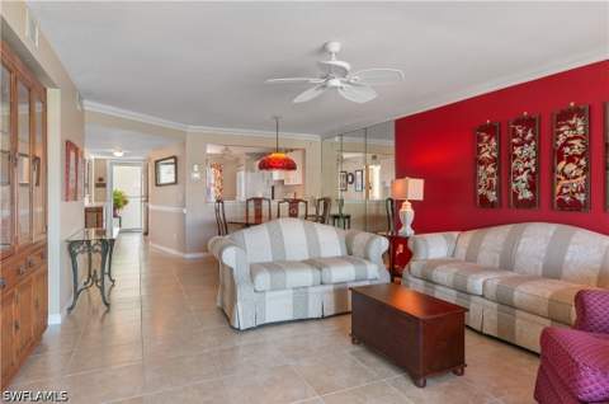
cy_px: 202
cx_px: 304
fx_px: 329
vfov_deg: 63.0
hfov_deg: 85.5
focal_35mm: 20
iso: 200
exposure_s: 1/2
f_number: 8
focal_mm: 13
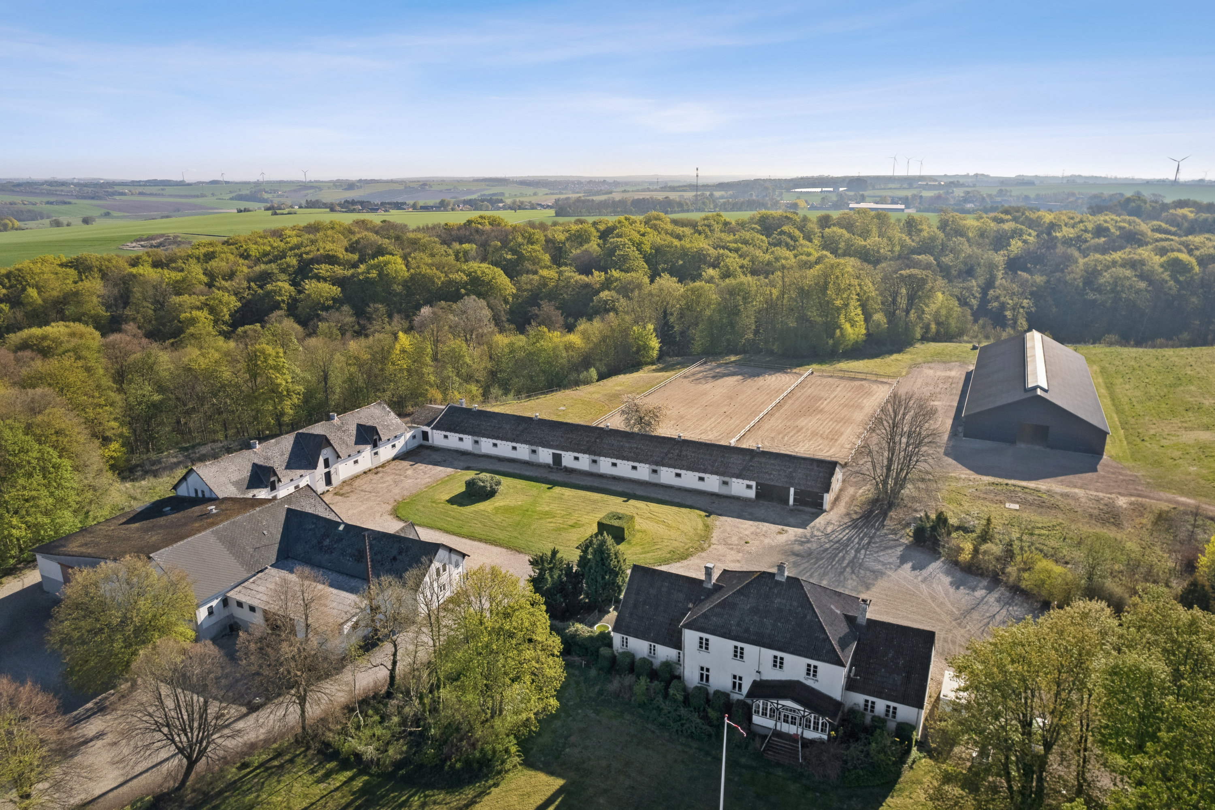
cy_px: 405
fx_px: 742
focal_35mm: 22
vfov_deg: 57.2
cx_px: 608
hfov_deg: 78.6
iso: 100
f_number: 2.8
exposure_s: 1/2000
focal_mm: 8.4
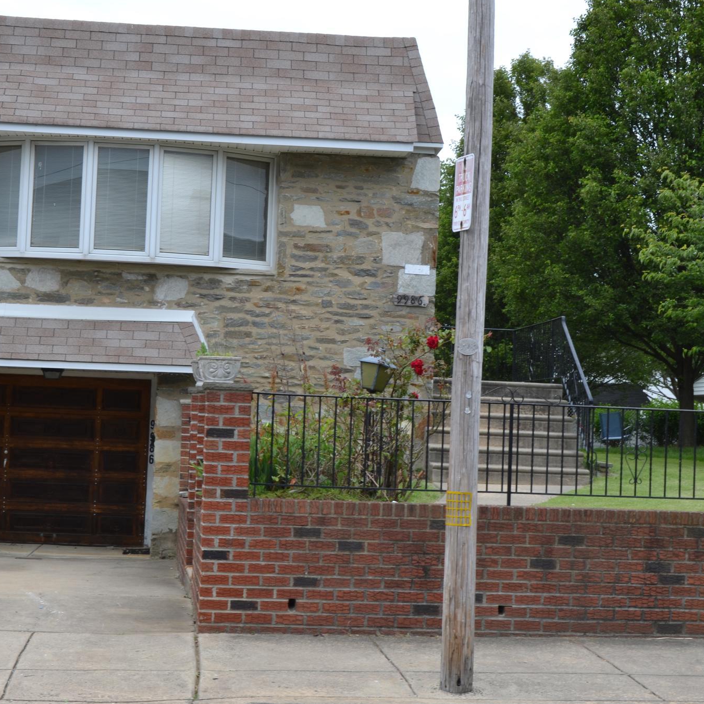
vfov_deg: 25.5
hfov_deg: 25.5
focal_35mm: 68
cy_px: 350
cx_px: 360
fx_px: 1556
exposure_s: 1/30
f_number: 18
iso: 100
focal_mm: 35
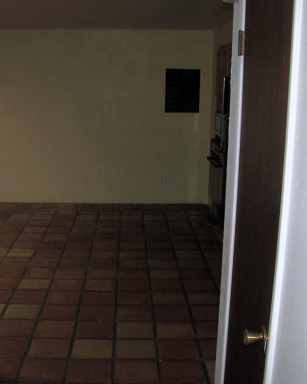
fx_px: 534
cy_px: 192
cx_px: 122
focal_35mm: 47
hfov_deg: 32.0
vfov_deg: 39.5
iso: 64
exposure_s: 1/30
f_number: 5
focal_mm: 5.85
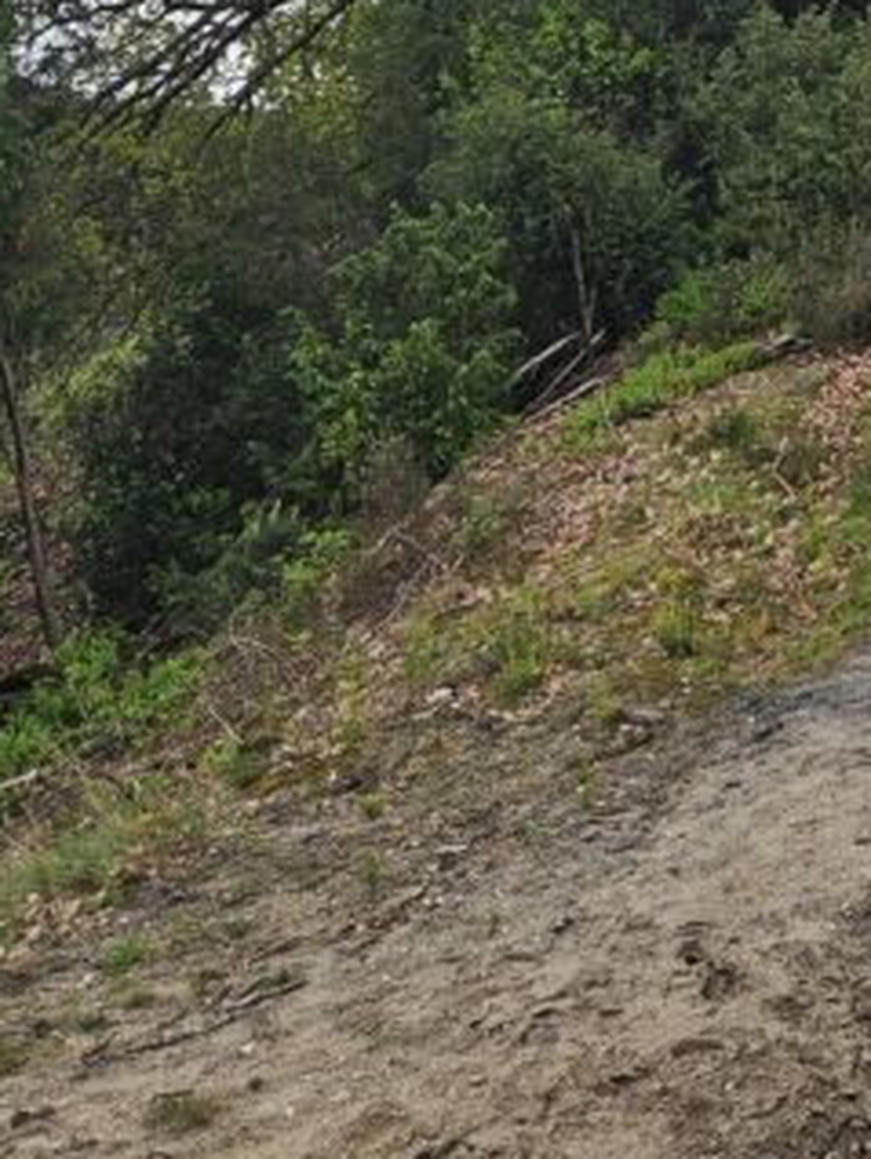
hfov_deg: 18.2
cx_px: 1221
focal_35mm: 74
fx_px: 2479
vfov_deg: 23.4
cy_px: -332
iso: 25
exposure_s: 1/514
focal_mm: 5.4
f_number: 1.8
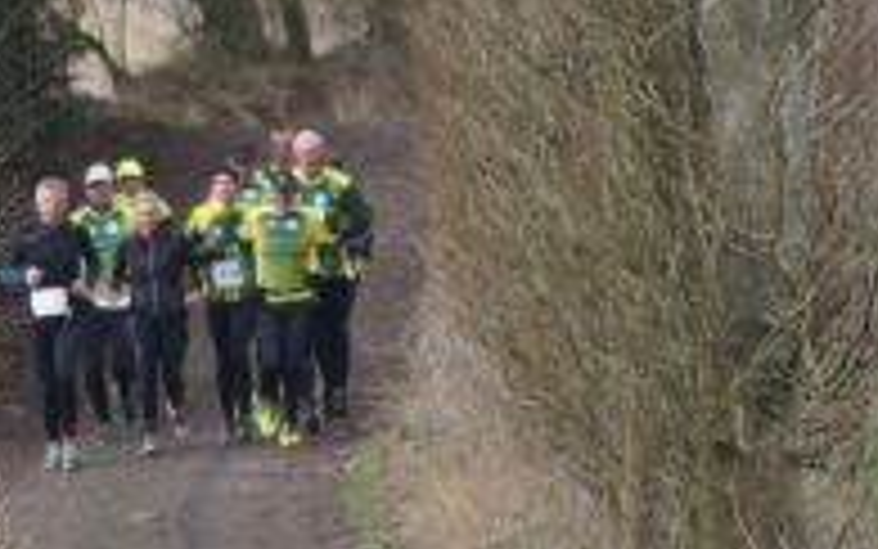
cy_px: 295
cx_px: 306
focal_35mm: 1177
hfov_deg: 1.8
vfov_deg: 1.1
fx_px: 28172
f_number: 5.6
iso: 800
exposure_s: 1/500
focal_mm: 300
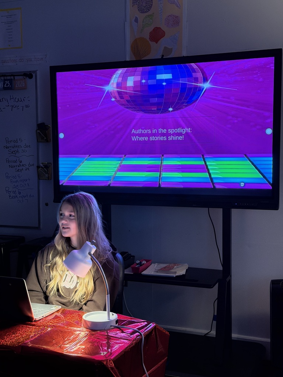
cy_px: 188
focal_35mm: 48
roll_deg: +0.5
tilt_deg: -4.2
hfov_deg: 30.3
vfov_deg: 39.7
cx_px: 142
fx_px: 523
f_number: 1.78
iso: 200
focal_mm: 6.76
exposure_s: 1/40
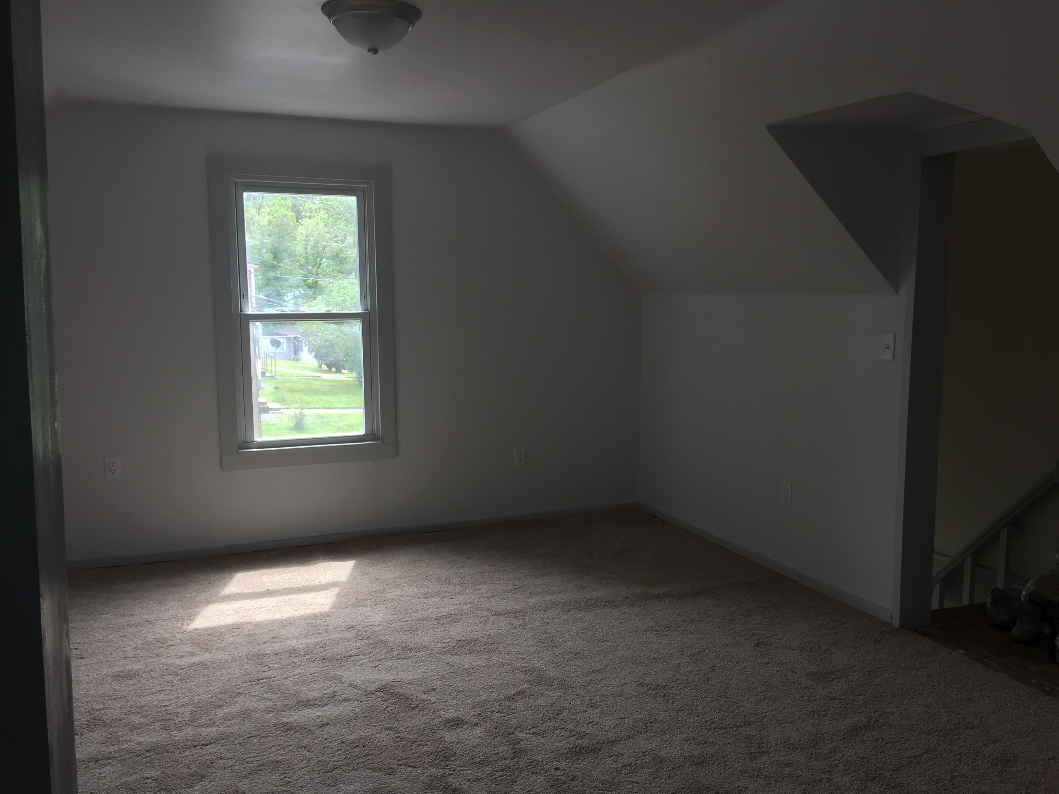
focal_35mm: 29
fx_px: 887
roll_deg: -1.6
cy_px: 397
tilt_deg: -6.0
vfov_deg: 48.2
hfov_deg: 61.7
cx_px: 530
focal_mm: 4.15
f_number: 2.2
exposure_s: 1/60
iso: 32
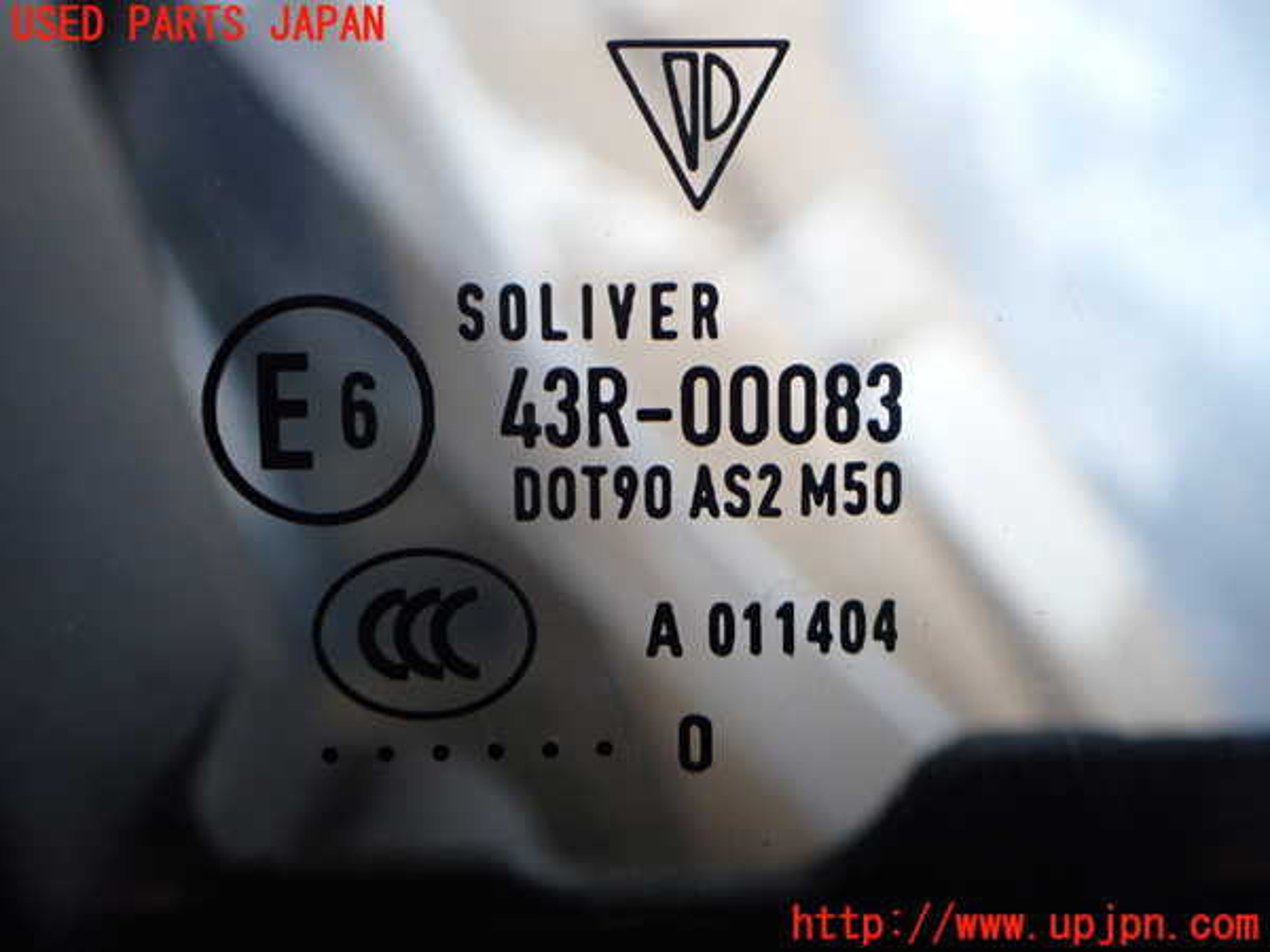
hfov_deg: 60.0
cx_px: 635
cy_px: 476
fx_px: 1101
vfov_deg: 46.8
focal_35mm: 30
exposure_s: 1/125
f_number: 2.3
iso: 320
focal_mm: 5.4
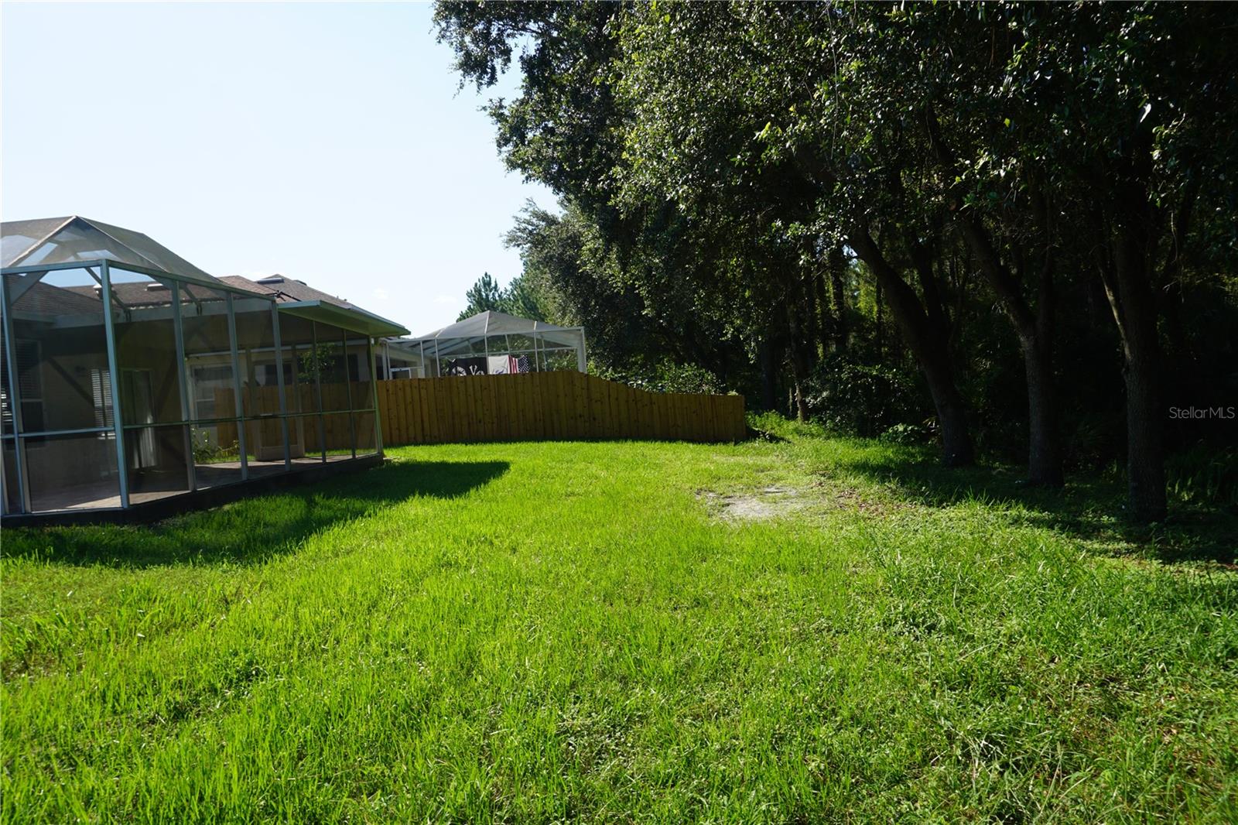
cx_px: 619
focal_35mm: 24
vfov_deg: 53.1
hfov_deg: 73.8
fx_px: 825
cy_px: 412
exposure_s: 1/80
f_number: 11
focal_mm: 16
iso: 100
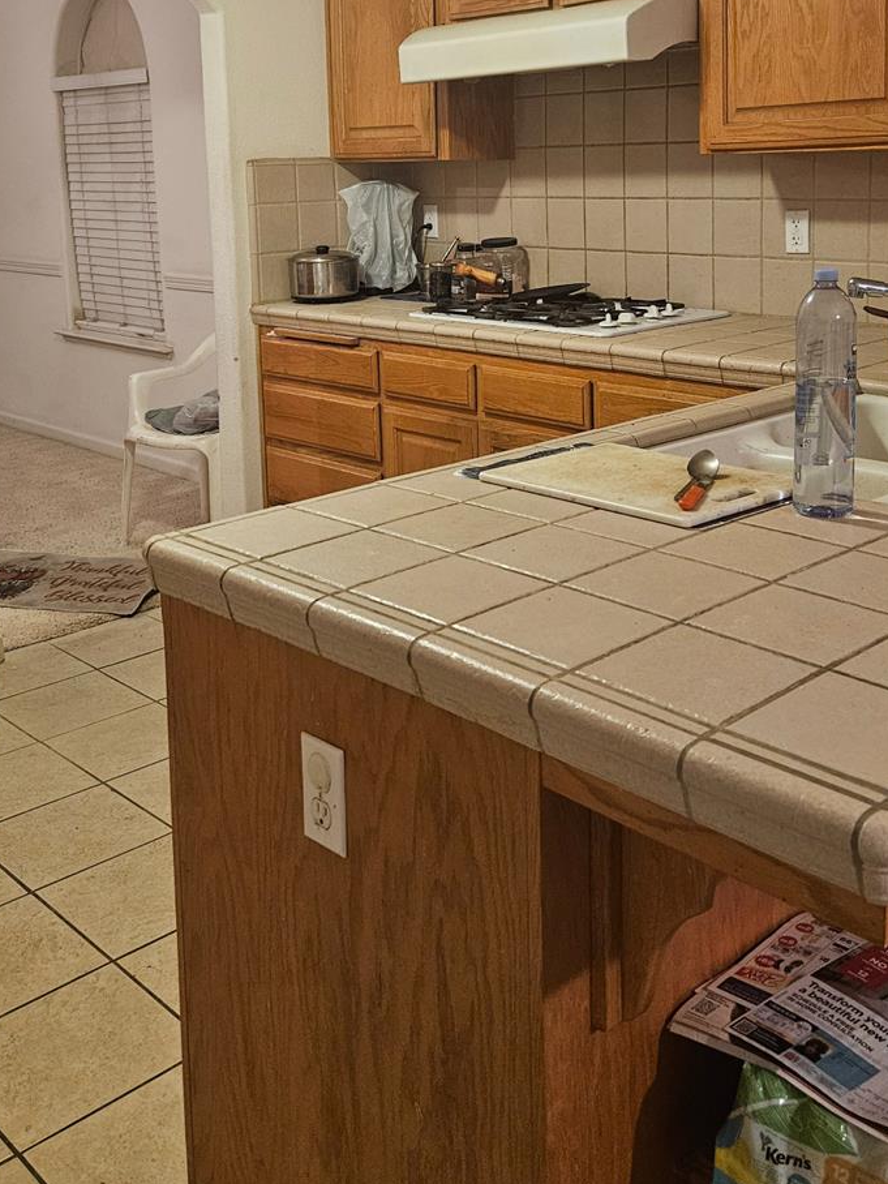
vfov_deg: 47.6
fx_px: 1300
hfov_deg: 37.7
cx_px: 469
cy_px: 331
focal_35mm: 38
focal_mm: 5.4
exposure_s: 1/60
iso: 500
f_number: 1.8
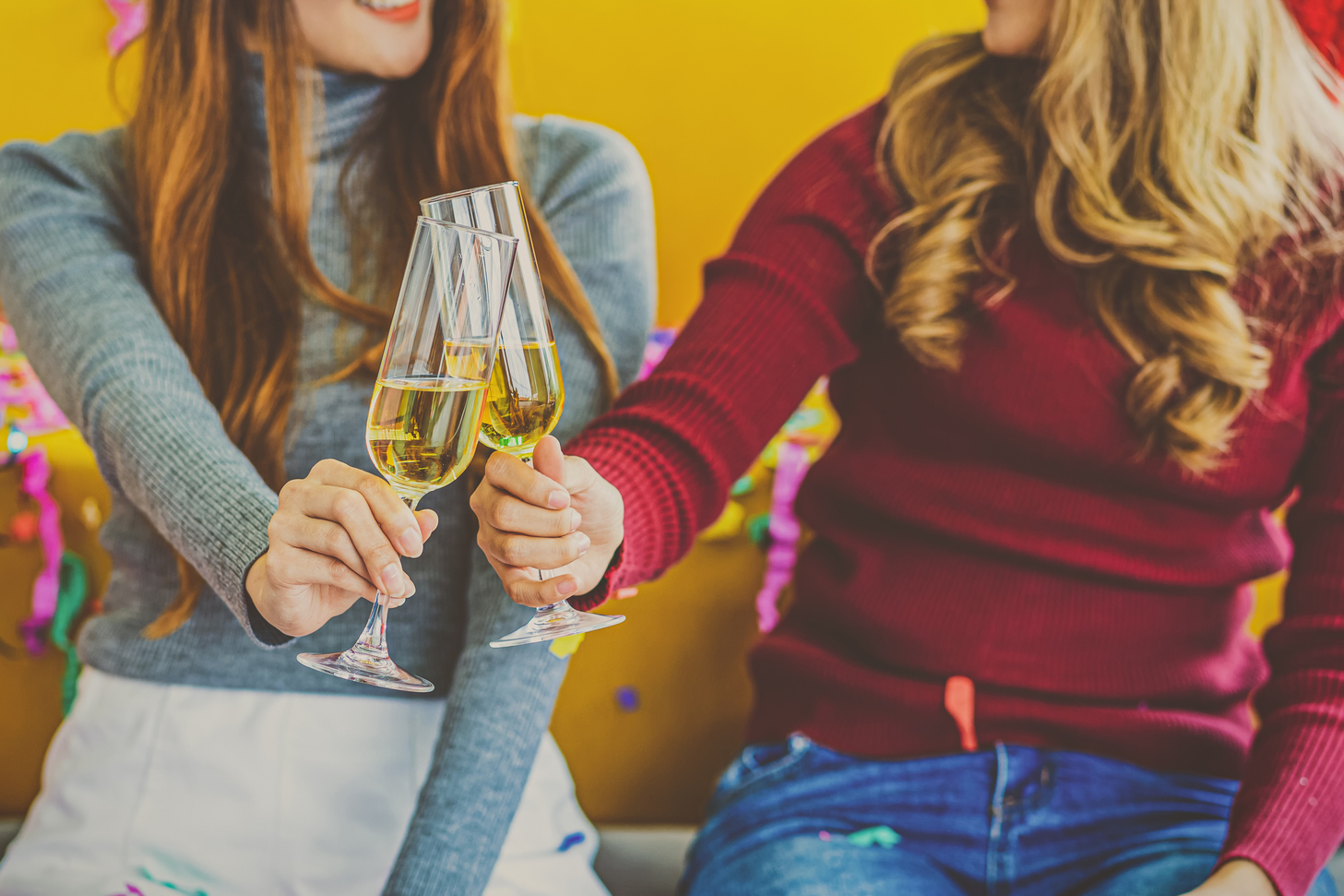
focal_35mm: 112
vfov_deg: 12.2
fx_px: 4181
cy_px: 510
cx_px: 671
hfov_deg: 18.3
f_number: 2.8
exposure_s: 1/125
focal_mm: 85
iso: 200
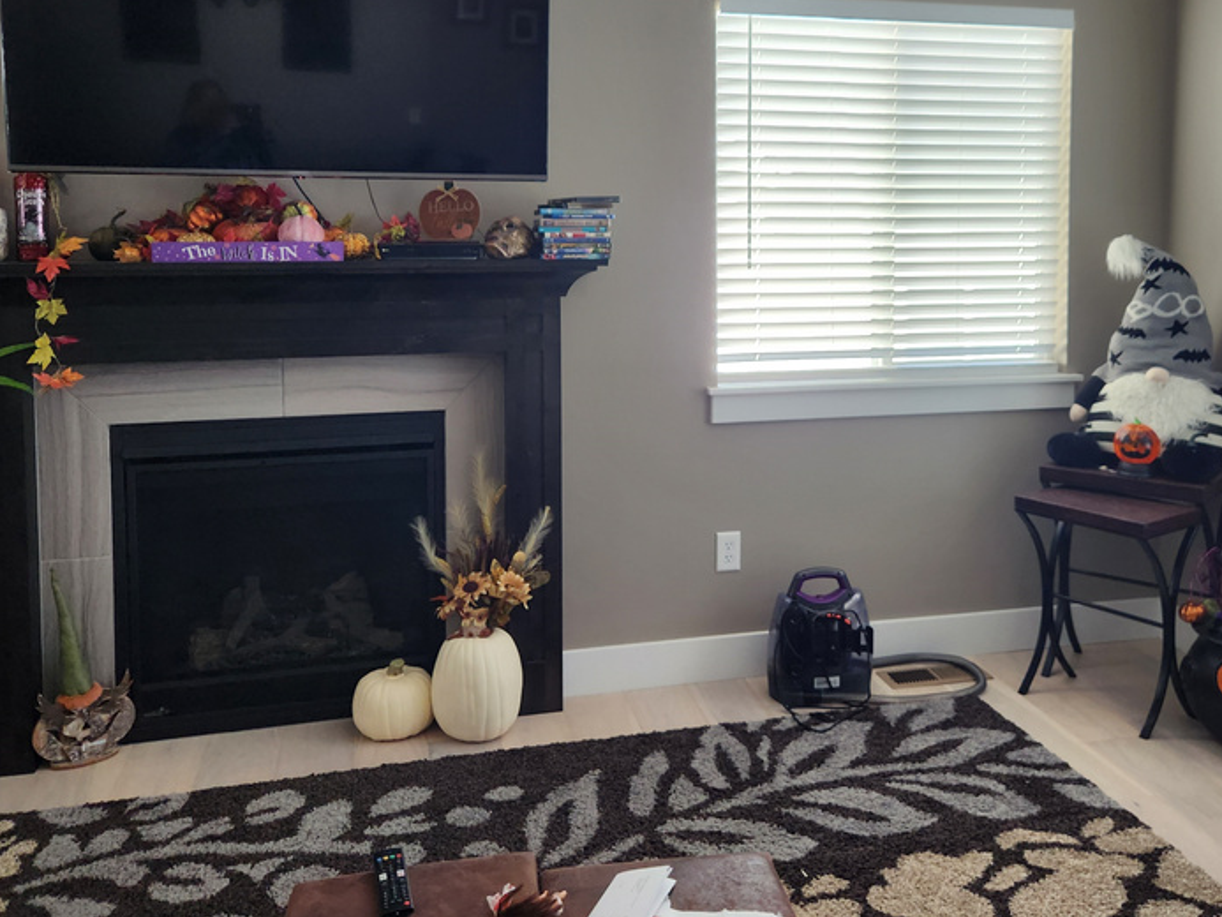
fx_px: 1200
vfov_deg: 41.1
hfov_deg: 53.7
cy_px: 287
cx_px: 718
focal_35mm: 34
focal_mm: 5.4
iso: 160
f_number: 1.8
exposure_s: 1/120
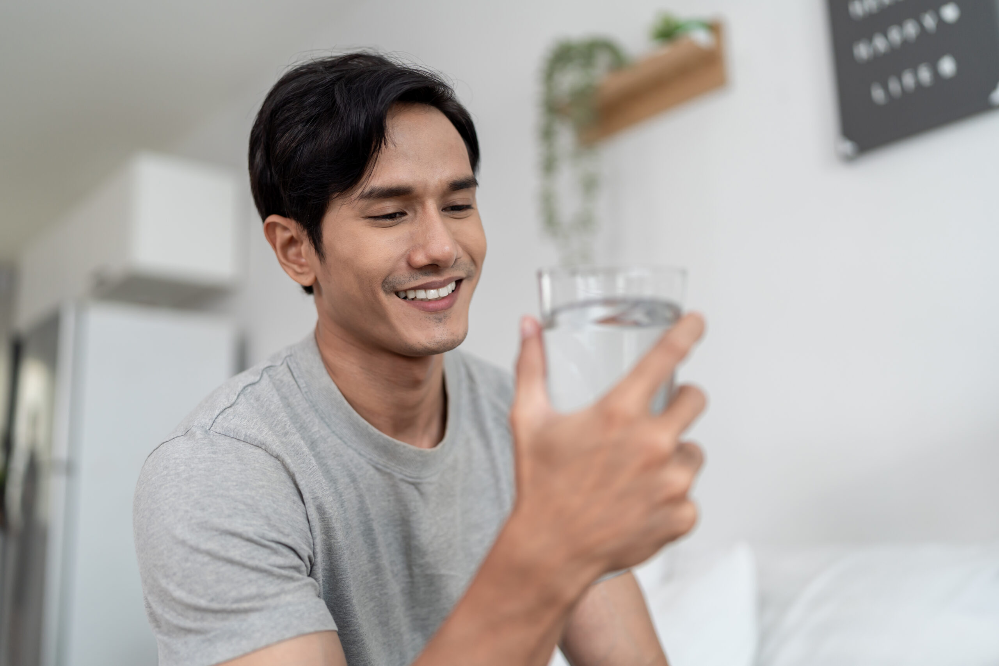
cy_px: 333
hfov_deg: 54.4
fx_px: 971
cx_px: 500
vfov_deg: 37.9
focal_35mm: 35
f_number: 1.4
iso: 200
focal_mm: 35
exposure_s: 1/500
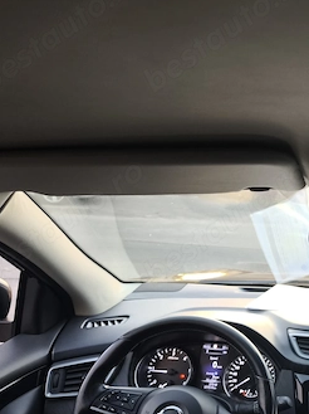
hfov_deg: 31.2
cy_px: 239
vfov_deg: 44.7
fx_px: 501
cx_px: 324
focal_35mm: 42
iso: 250
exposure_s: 1/50.1
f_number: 1.6
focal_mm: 6.57
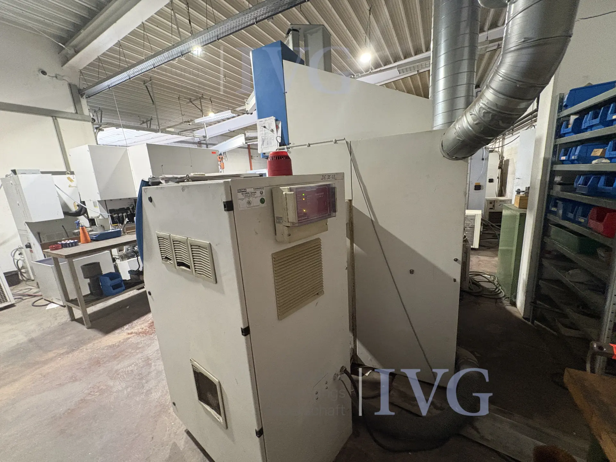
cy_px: 231
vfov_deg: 85.7
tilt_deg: -12.8
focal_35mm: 14
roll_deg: +3.9
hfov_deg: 102.1
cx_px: 308
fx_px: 249
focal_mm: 2.22
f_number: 2.2
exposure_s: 1/50
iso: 640
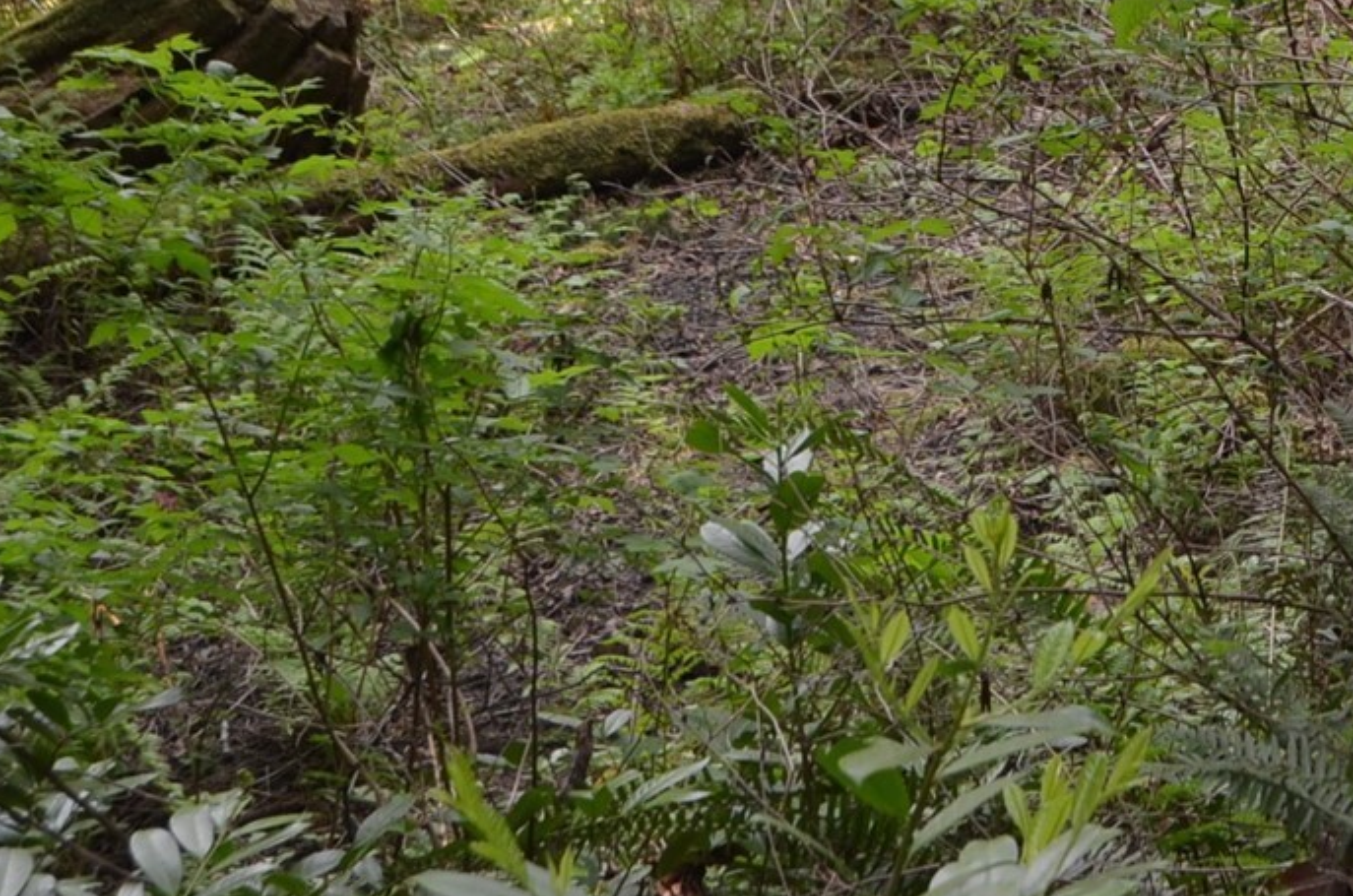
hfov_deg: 17.0
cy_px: 162
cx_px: 1192
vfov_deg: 11.4
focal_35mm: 119
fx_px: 4463
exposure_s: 1/125
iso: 360
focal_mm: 32
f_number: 5.6
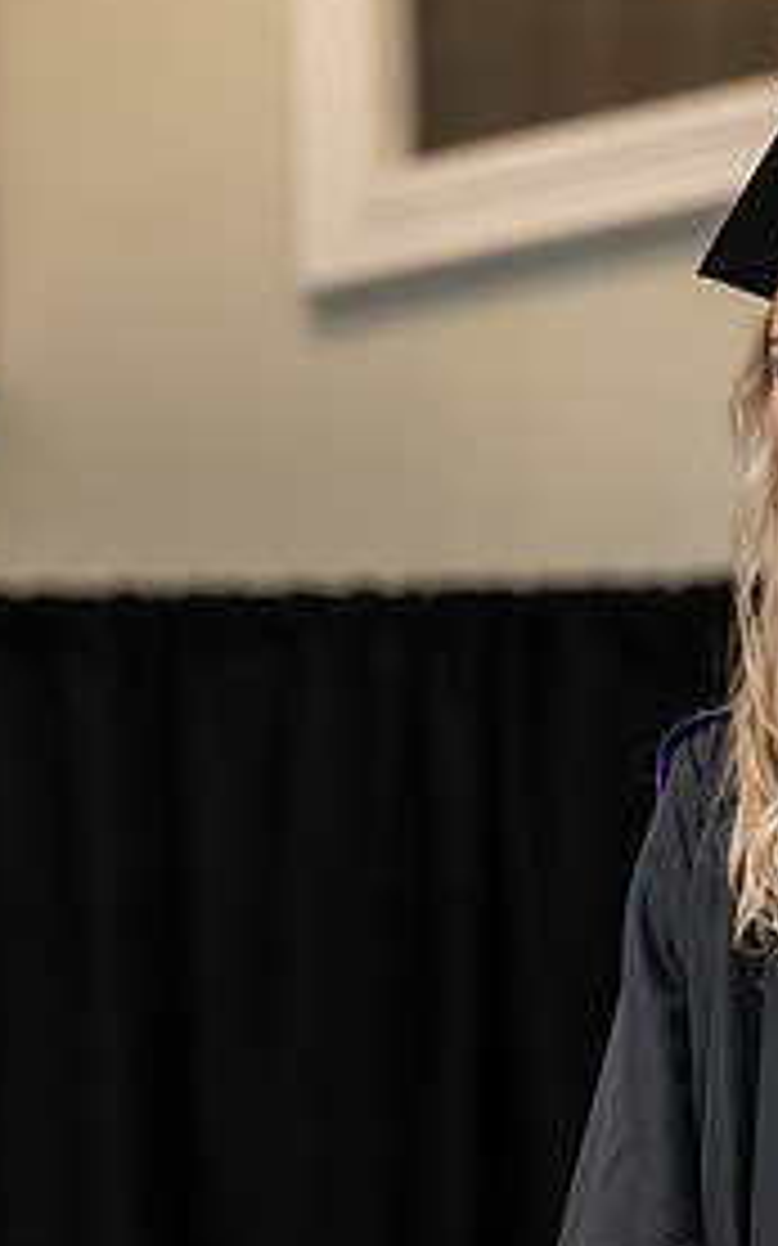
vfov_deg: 7.9
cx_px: 809
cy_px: 767
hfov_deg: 4.9
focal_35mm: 267
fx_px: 9063
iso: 1600
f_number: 3.5
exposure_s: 1/200
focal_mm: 125
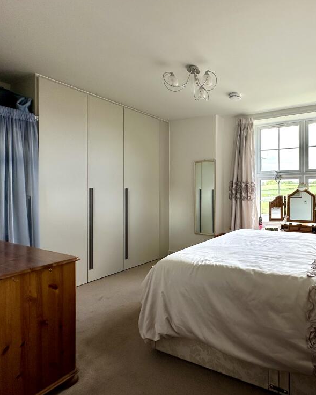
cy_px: 191
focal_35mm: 19
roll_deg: +0.3
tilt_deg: +0.6
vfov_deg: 83.3
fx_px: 222
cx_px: 263
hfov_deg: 63.2
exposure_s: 1/146
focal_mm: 2.22
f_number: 2.2
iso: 40
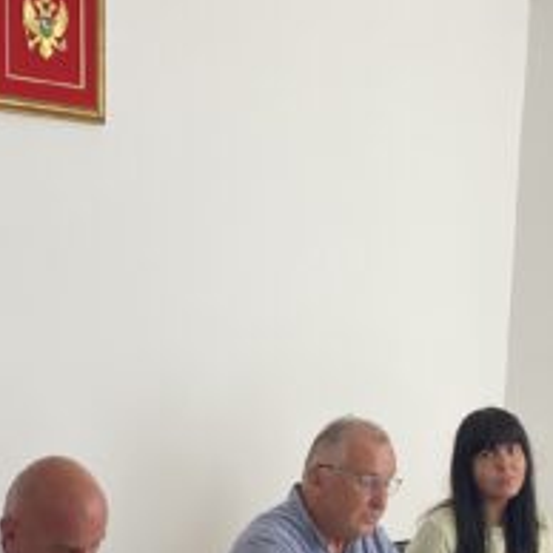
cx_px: 296
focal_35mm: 91
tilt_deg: -12.4
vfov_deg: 18.4
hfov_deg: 19.1
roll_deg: -2.1
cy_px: 613
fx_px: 1645
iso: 64
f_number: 1.8
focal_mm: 4.25
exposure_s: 1/121
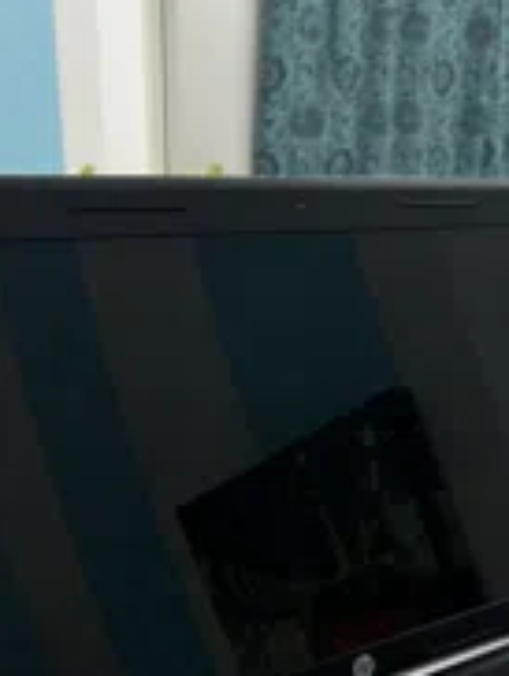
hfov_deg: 25.0
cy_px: 535
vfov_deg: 32.9
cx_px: 446
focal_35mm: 57
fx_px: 1115
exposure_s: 1/50
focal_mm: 5.7
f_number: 1.5
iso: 500
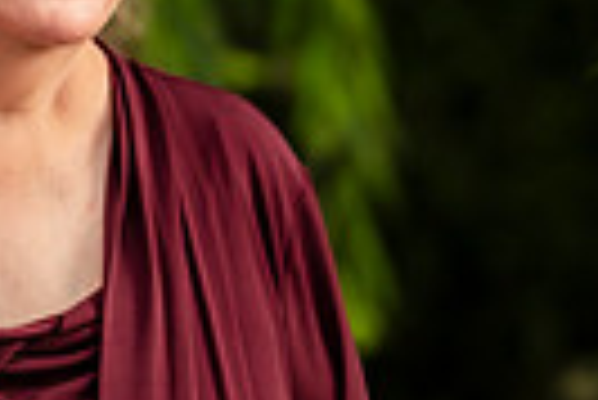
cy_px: 29
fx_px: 7101
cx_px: -535
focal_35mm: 427
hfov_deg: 4.8
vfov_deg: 3.2
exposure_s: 1/1250
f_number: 2.8
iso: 400
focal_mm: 98
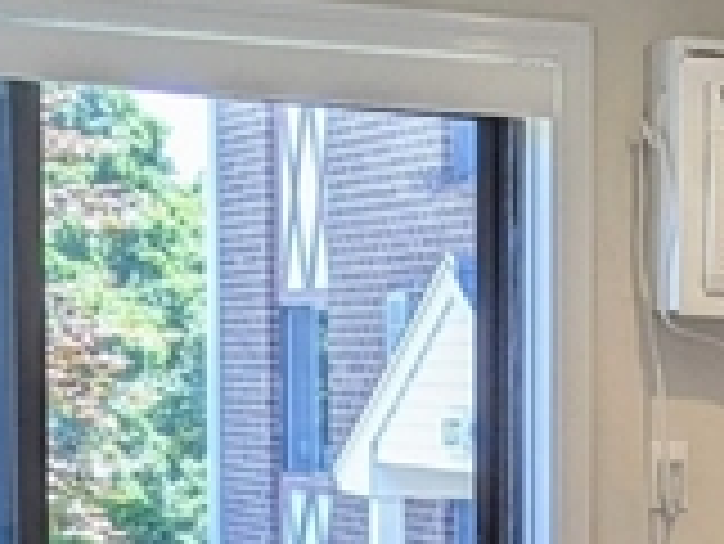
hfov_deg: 12.5
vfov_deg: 9.3
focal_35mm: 152
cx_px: 967
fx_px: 3181
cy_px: 958
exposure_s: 1/120
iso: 41
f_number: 1.85
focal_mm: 6.81
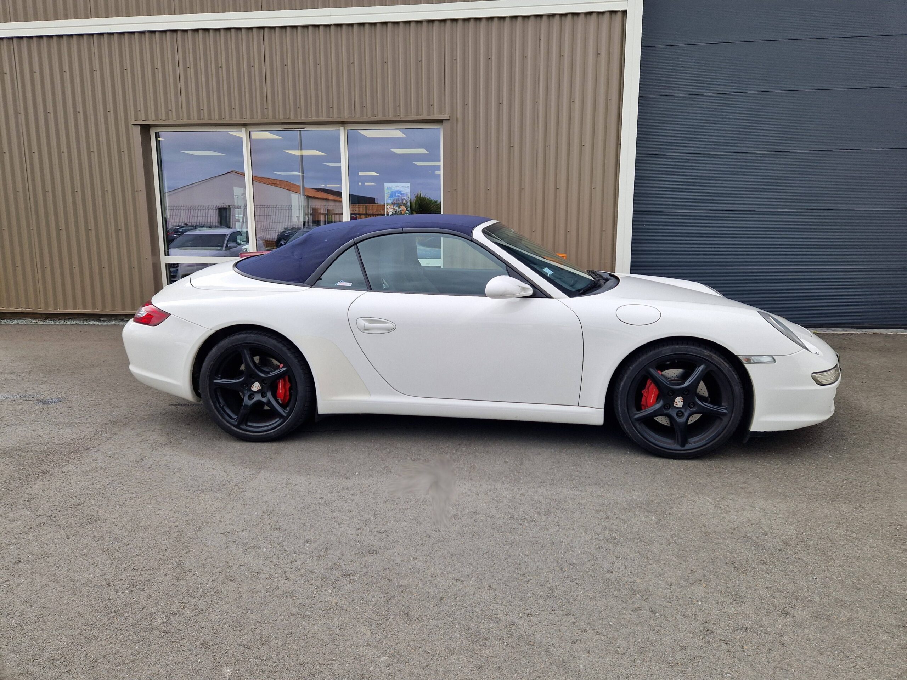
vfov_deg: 58.9
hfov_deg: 73.9
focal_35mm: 23
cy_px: 340
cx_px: 454
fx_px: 603
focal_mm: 5.4
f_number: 1.8
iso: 50
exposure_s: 1/948
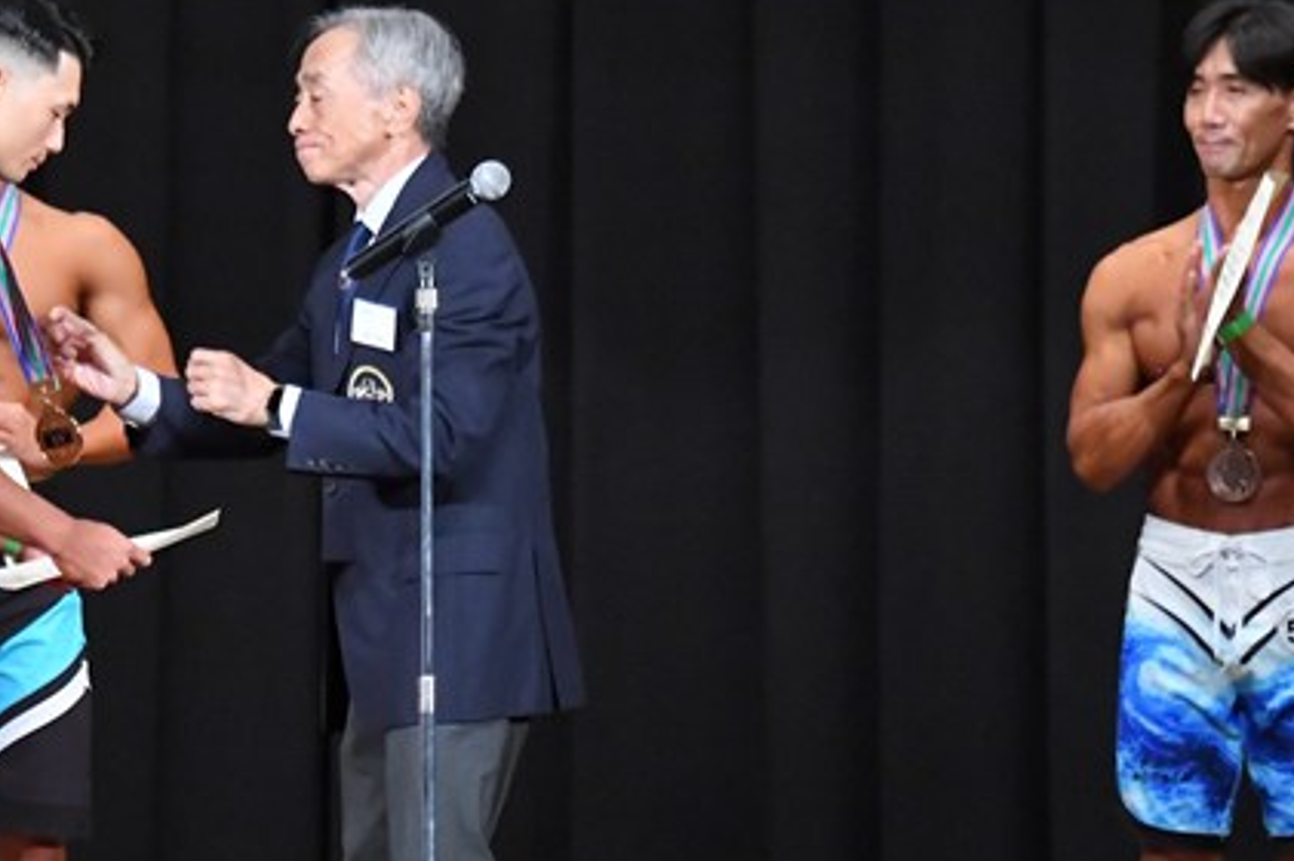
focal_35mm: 372
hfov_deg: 5.5
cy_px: 655
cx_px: 195
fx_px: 13361
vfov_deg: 3.7
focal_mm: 135
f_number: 5.6
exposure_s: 1/400
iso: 8000
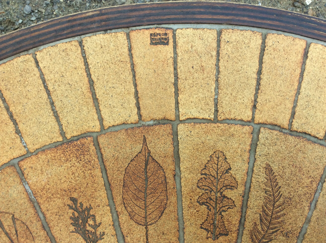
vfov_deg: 44.1
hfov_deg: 56.9
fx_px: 301
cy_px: 122
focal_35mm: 32
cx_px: 163
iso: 32
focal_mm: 3.3
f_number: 2.4
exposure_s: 1/100
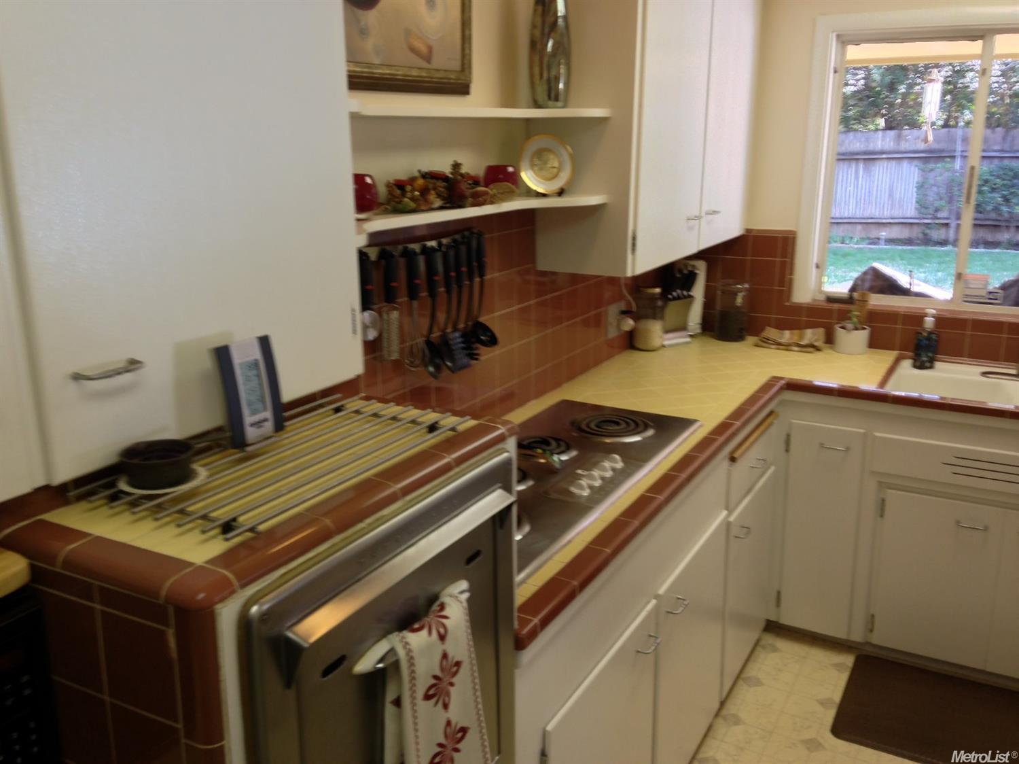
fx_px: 971
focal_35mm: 33
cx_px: 510
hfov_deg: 55.4
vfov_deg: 42.9
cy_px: 382
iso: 50
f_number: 2.4
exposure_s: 1/24
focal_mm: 4.12
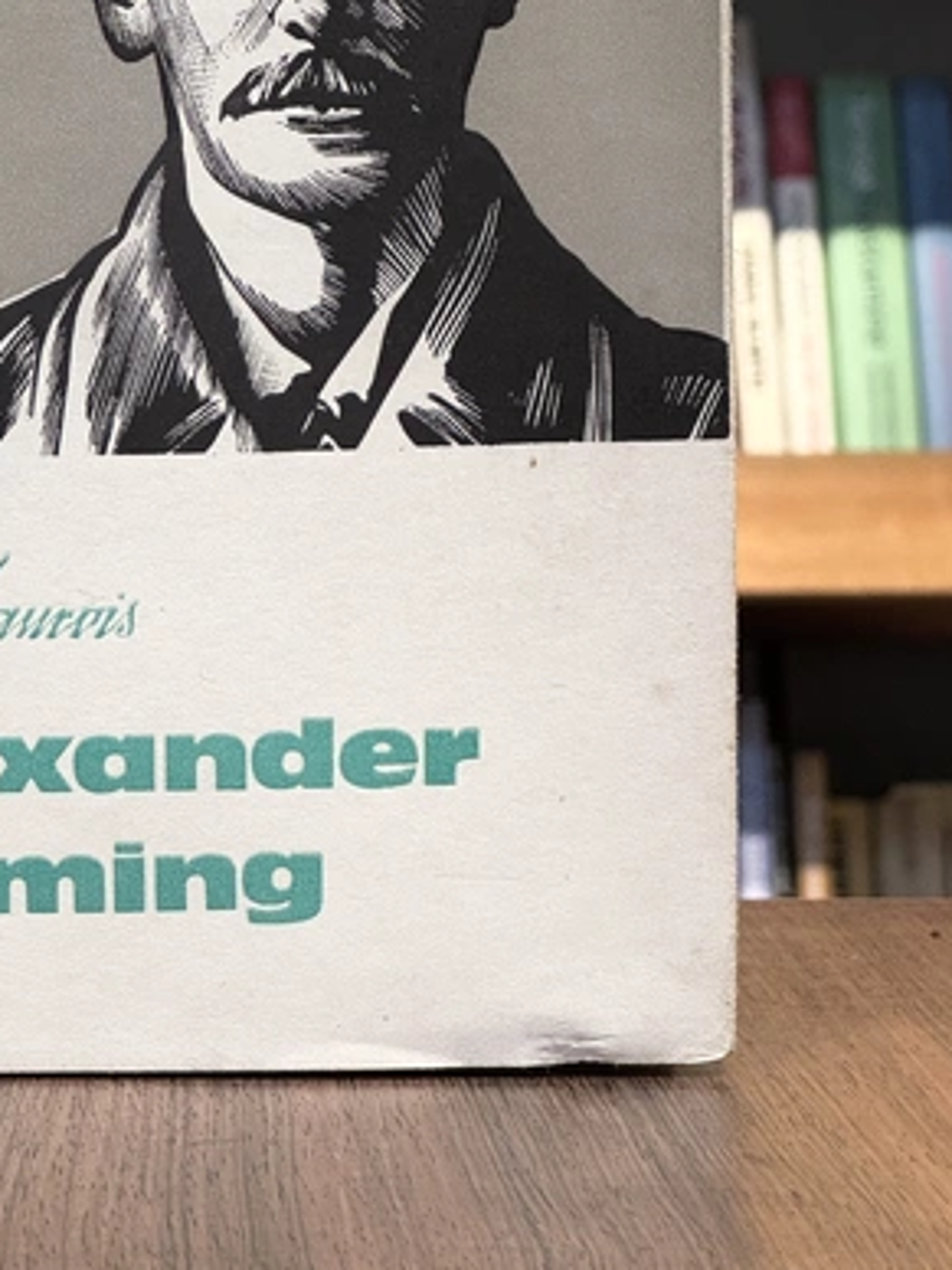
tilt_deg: +0.6
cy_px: 221
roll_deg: -0.9
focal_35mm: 135
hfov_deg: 10.9
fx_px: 4950
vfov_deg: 14.5
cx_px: 146
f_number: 2.8
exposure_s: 1/60
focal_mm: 9
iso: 250
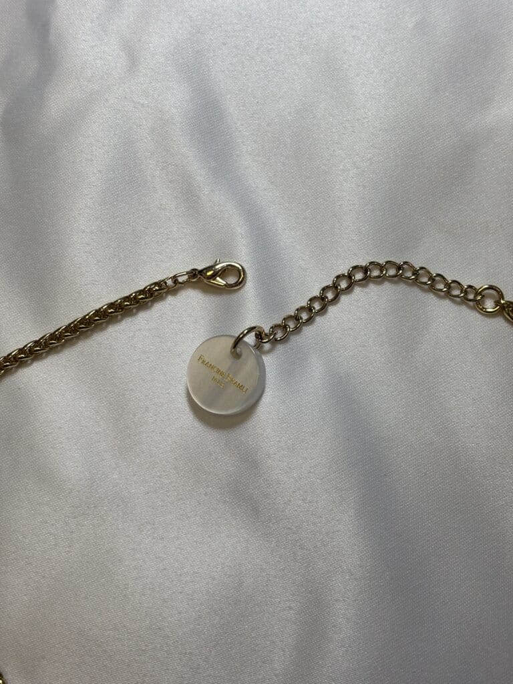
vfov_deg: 36.8
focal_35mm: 52
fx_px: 1028
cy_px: 342
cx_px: 256
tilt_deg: -75.4
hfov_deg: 28.0
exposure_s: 1/297
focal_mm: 5.96
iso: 32
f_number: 1.6
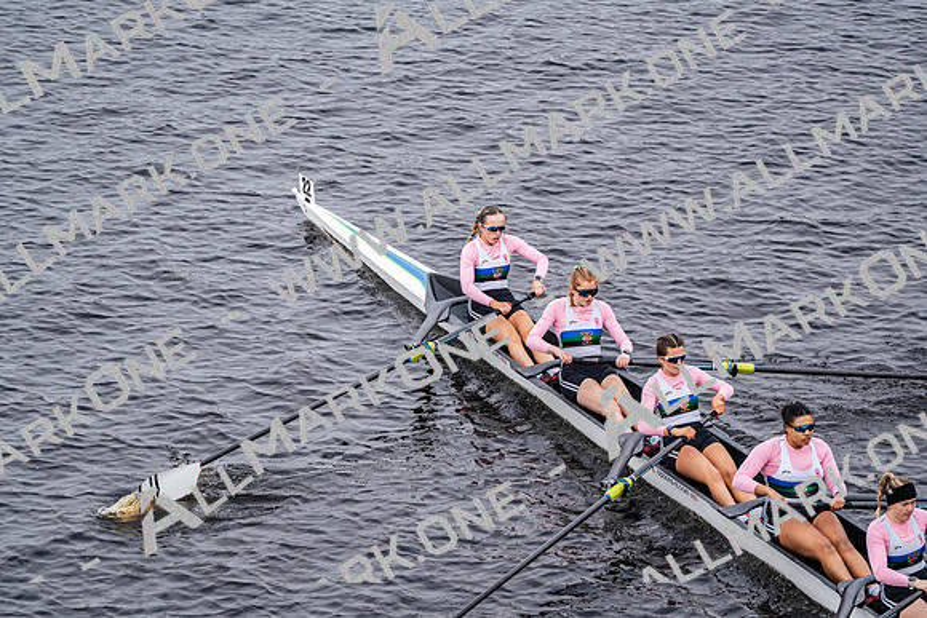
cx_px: 464
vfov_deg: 6.9
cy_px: 309
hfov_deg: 10.3
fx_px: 5151
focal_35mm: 200
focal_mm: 200
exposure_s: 1/2000
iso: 320
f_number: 2.8
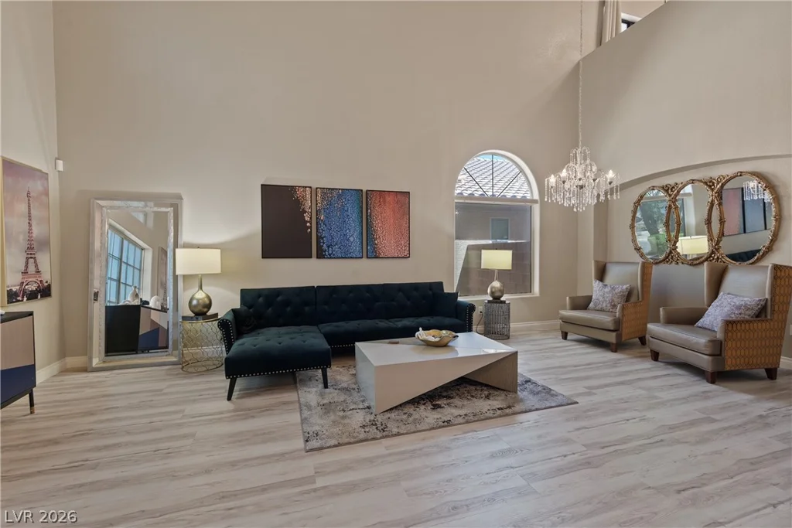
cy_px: 264
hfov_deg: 96.7
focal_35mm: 16
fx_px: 352
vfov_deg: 73.8
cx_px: 396
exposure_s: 1/2
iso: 500
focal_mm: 16
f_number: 8
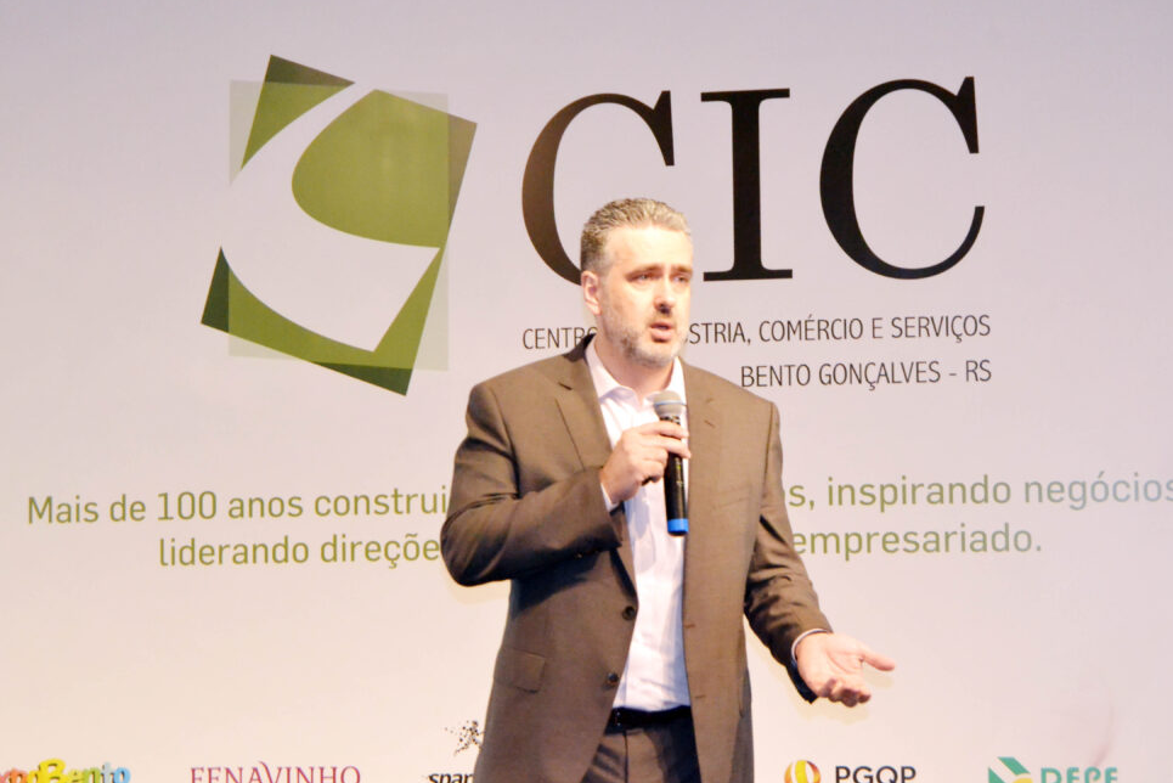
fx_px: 2853
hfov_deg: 23.2
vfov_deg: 15.6
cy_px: 392
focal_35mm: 88
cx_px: 593
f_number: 5.6
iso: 3200
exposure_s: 1/60
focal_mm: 55
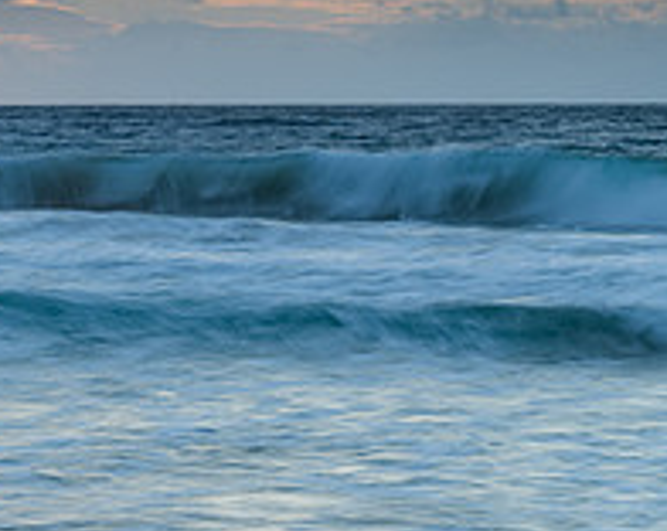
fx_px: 2876
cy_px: 328
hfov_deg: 12.6
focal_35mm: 146
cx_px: -316
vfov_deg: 10.5
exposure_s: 1/2.5
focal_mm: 52
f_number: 10
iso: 31
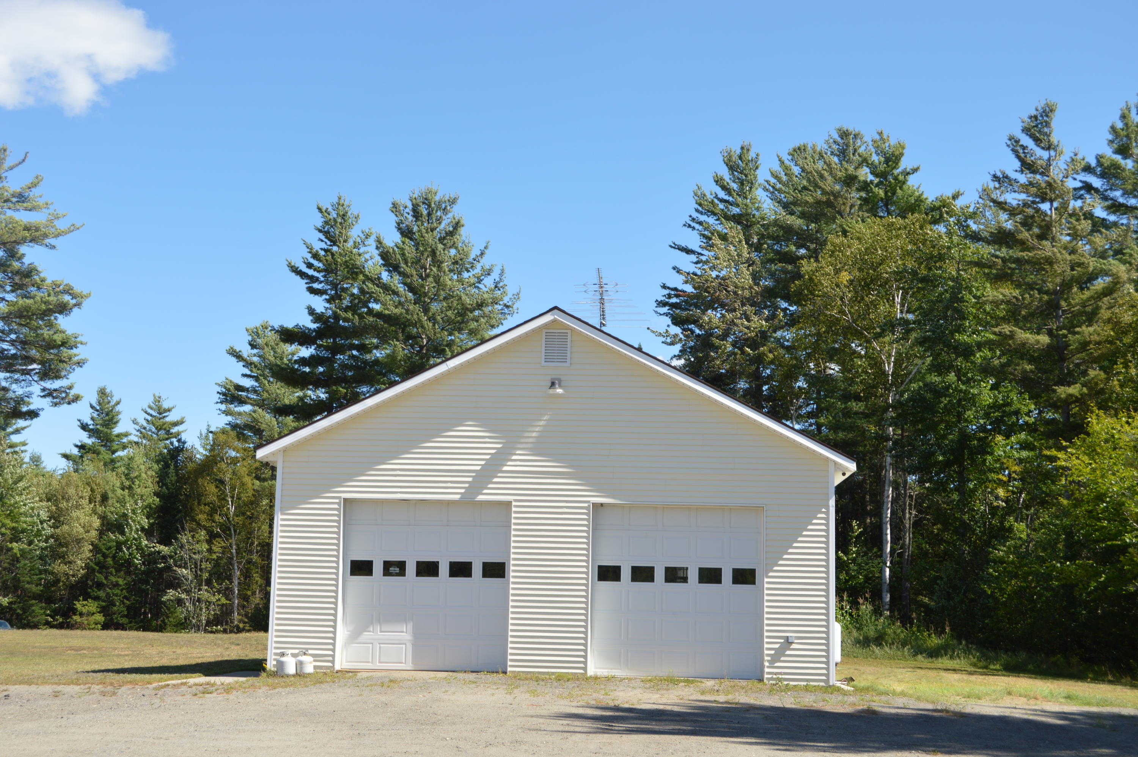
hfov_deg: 41.1
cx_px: 569
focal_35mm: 48
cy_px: 378
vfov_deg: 28.0
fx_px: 1516
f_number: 9
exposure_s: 1/200
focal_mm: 32
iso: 100
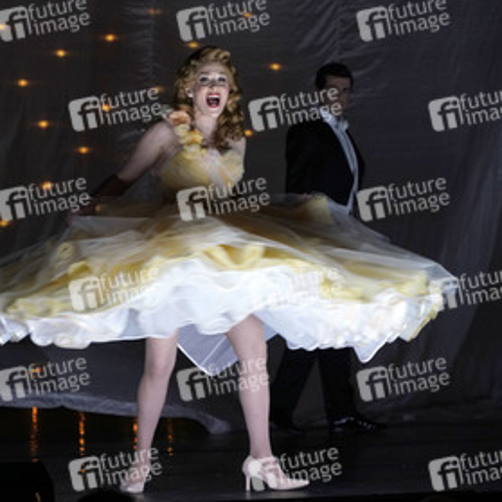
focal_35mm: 220
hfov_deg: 8.0
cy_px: 245
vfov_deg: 8.0
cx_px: 247
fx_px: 3610
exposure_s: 1/160
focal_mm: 160
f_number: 5.6
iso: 2500
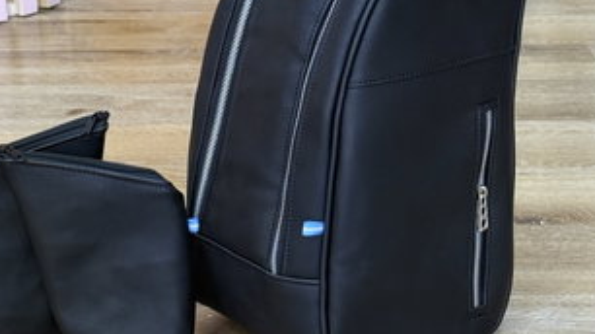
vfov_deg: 13.3
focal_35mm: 91
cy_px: 139
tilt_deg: -20.9
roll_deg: +0.8
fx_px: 1435
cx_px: 233
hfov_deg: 23.4
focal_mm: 6.76
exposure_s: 1/33
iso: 200
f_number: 1.78
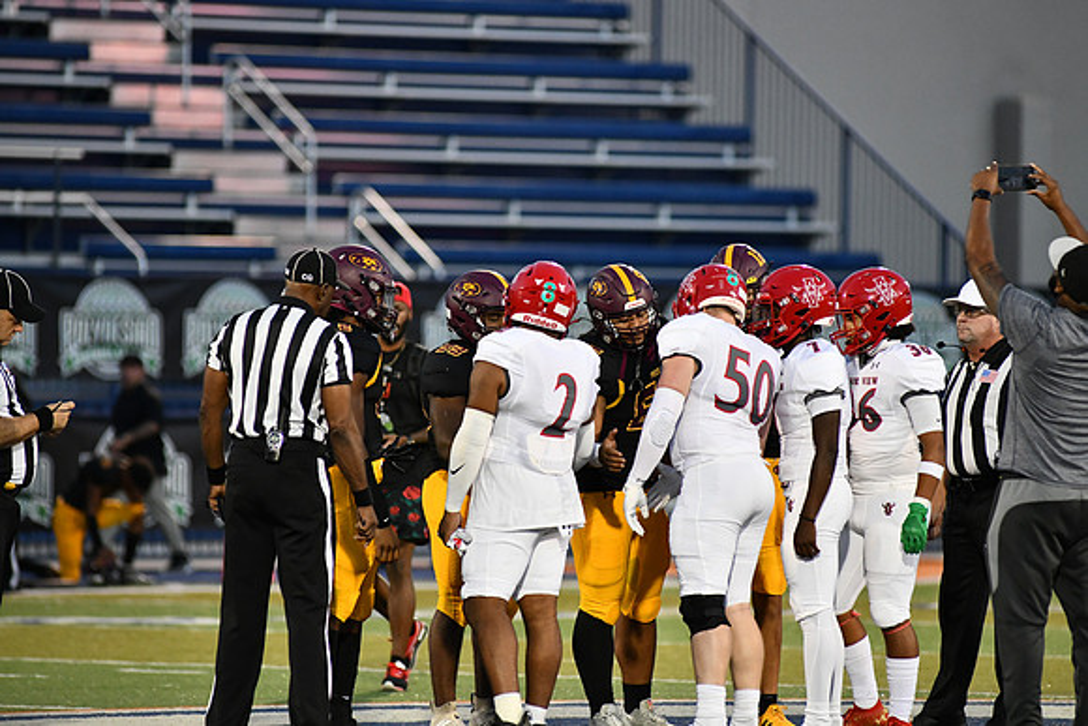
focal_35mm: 300
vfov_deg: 4.6
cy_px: 363
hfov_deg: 6.9
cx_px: 544
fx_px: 9068
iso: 3600
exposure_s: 1/1250
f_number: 4
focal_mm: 300
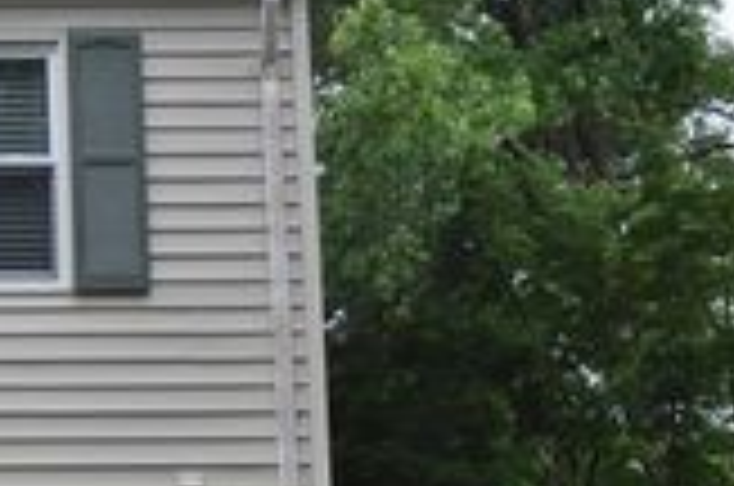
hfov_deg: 18.3
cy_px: 504
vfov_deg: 13.3
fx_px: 2055
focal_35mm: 101
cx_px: -329
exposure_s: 1/160
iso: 200
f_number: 6.3
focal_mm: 22
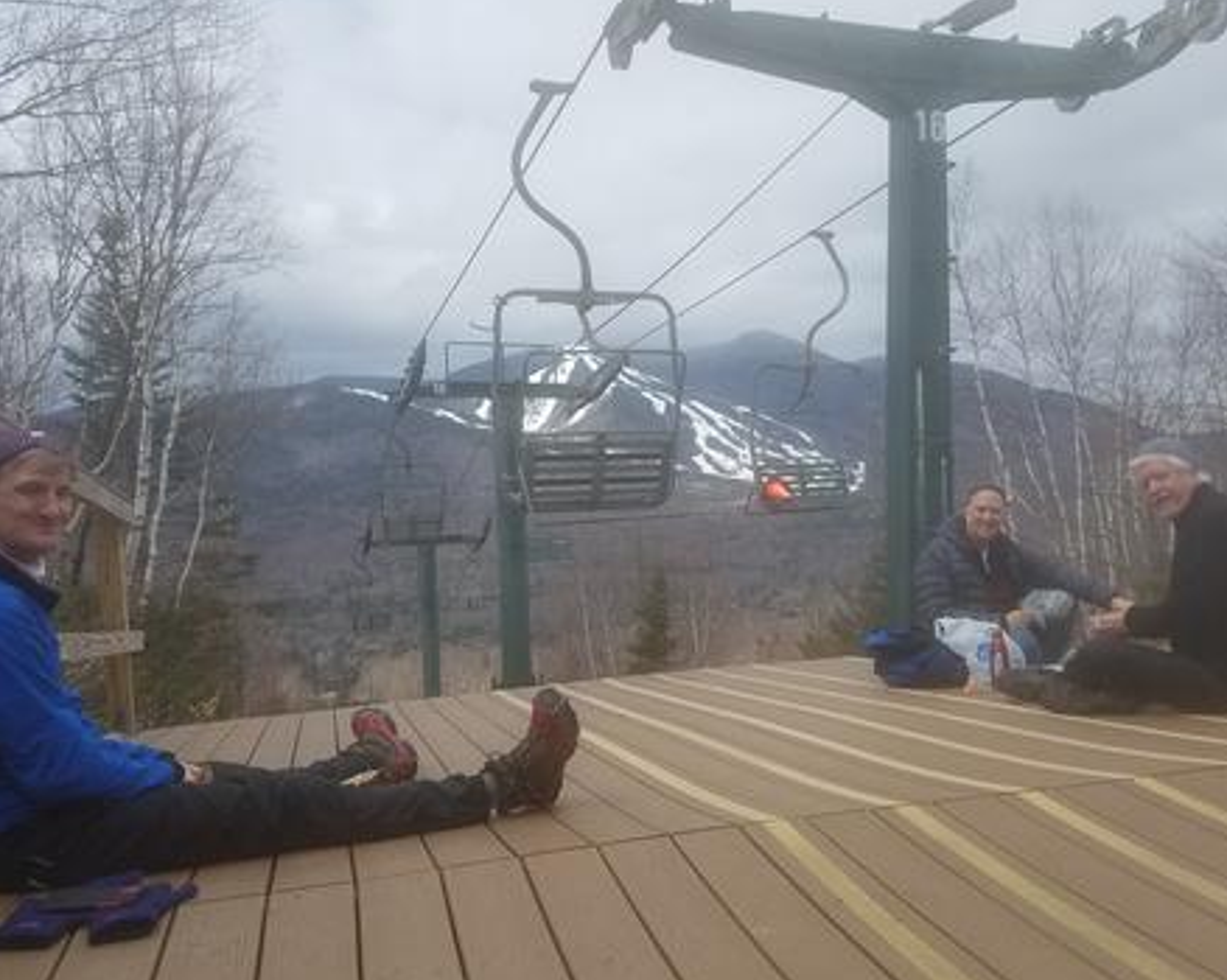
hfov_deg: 60.3
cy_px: 505
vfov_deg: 49.9
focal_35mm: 29
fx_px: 1053
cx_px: 692
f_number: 1.7
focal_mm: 4.2
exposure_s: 1/2912
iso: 50
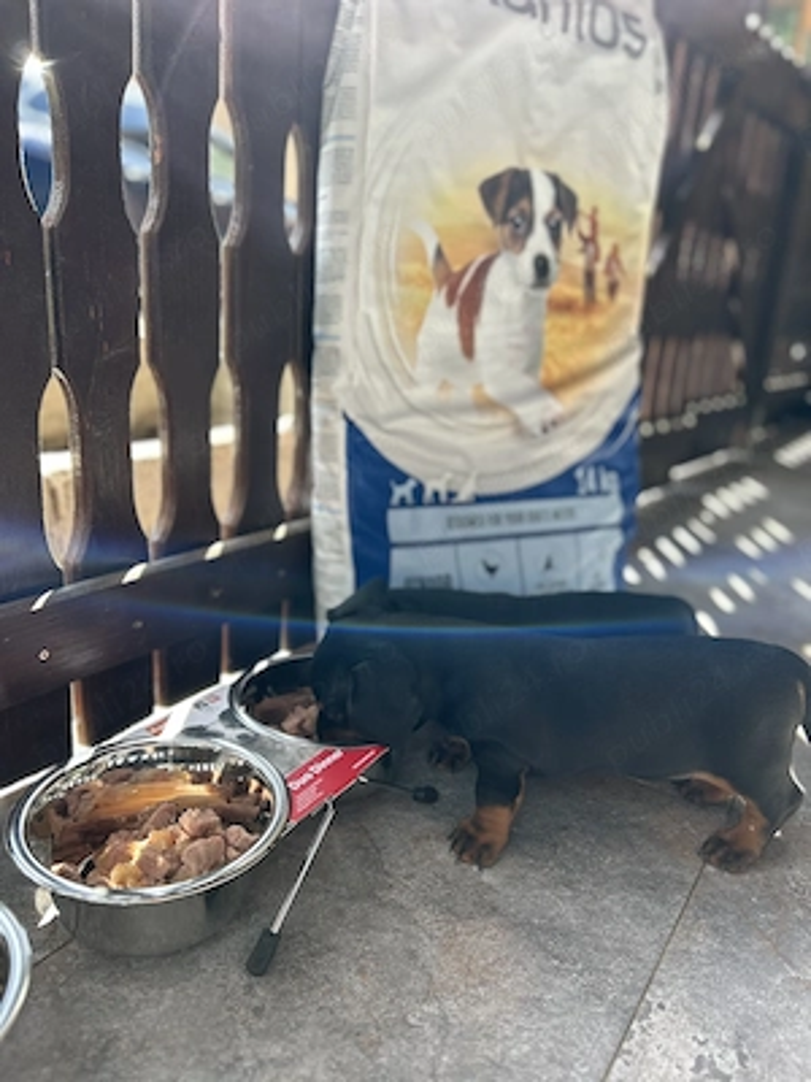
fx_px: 812
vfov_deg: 67.3
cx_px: 406
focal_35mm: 26
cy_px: 541
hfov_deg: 53.1
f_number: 1.5
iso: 50
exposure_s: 1/367
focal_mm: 5.7
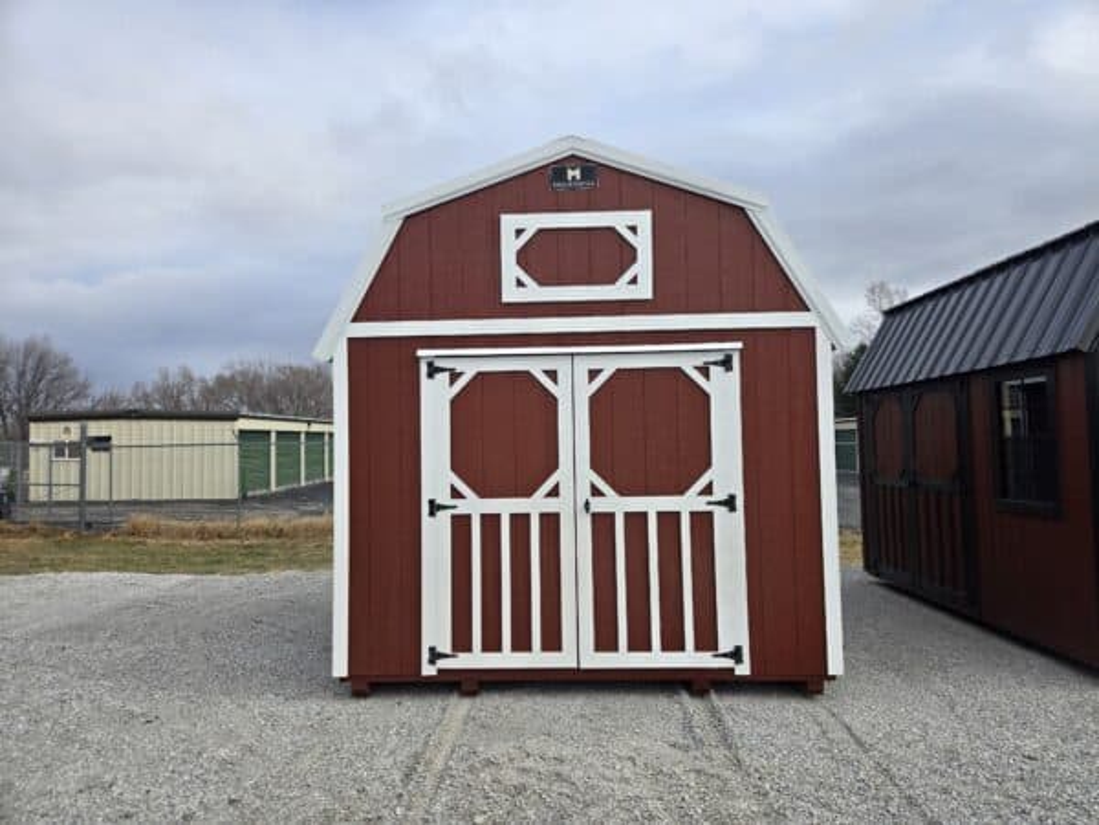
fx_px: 730
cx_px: 550
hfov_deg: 73.9
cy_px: 412
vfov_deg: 58.9
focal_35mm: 23
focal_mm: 5.4
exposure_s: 1/1321
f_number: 1.8
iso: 25
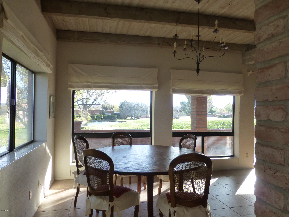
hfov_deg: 71.6
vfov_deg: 56.8
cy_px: 108
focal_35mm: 24
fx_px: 200
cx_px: 144
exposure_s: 1/125
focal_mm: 4.3
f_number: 3.3
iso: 160
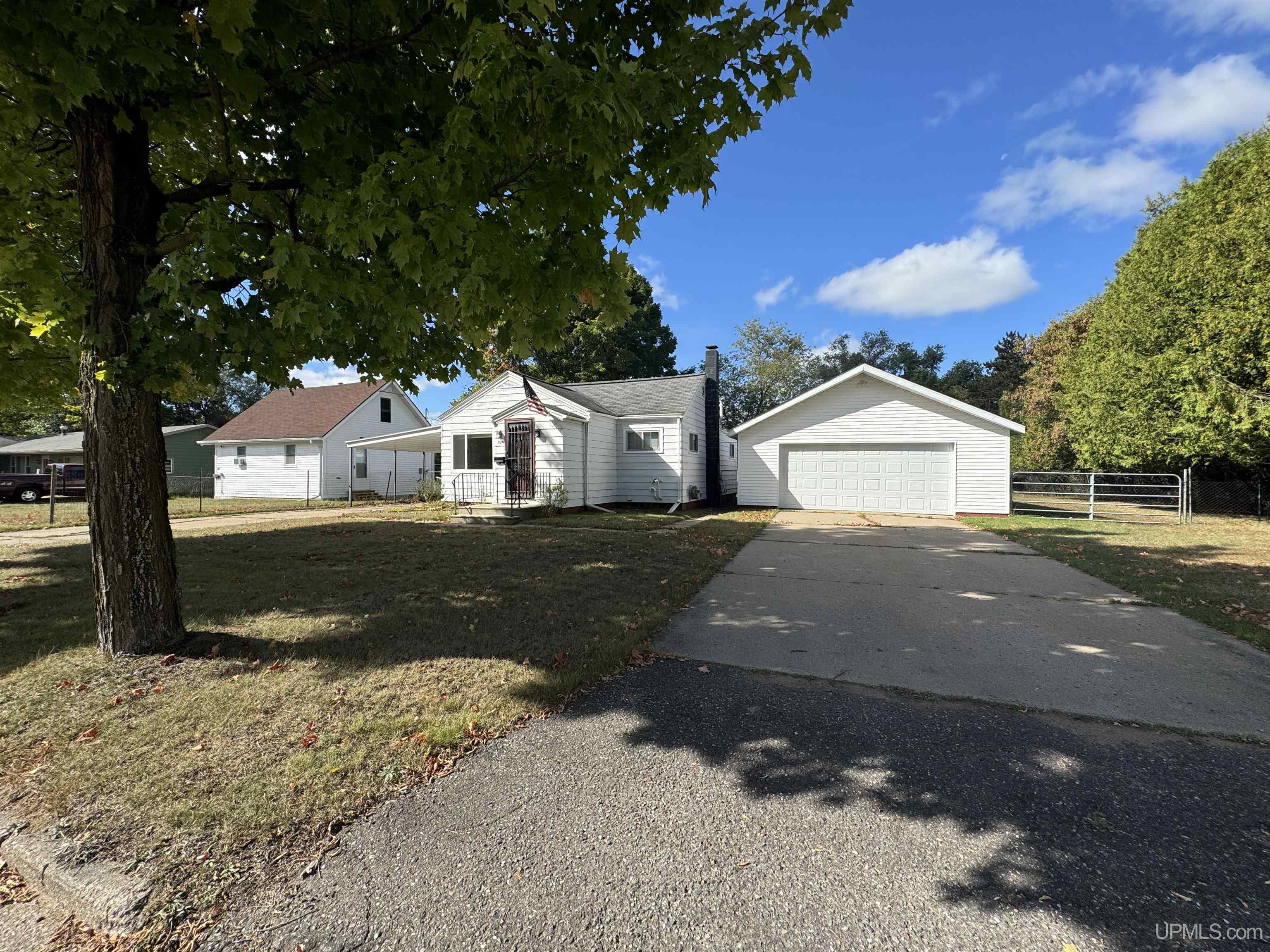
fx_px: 514
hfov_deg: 102.1
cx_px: 635
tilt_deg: +0.8
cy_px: 476
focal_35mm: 14
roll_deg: -0.7
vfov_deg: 85.7
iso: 50
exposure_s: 1/1420
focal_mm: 2.22
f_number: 2.2
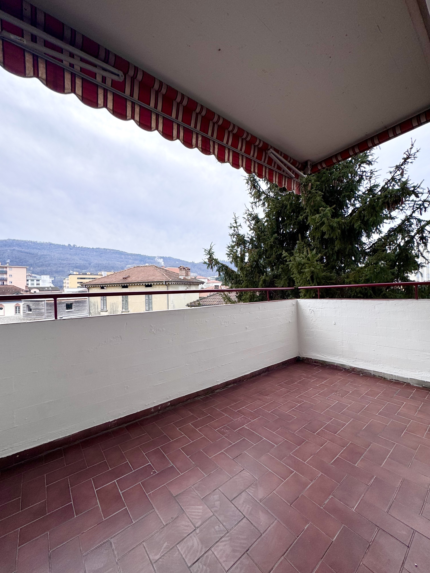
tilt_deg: +2.5
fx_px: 232
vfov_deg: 102.1
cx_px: 215
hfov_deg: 85.7
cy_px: 286
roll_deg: +2.7
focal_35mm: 14
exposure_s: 1/515
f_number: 2.2
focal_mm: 2.22
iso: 40
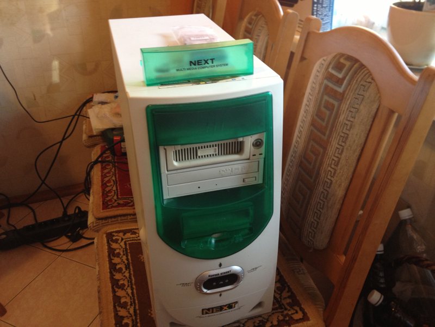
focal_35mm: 35
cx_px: 218
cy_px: 164
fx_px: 440
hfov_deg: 52.6
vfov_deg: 40.7
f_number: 2.4
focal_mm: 4.28
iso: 100
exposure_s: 1/20
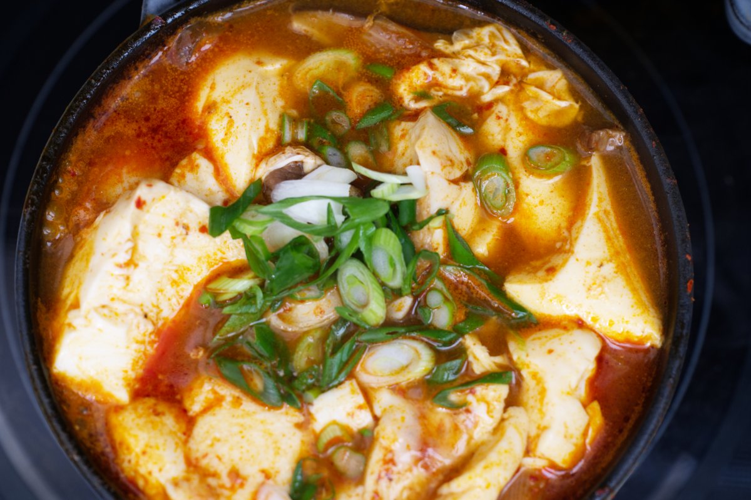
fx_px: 1460
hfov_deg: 28.9
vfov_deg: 19.4
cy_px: 250
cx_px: 376
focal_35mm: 70
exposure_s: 1/250
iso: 1000
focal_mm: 70
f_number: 7.1
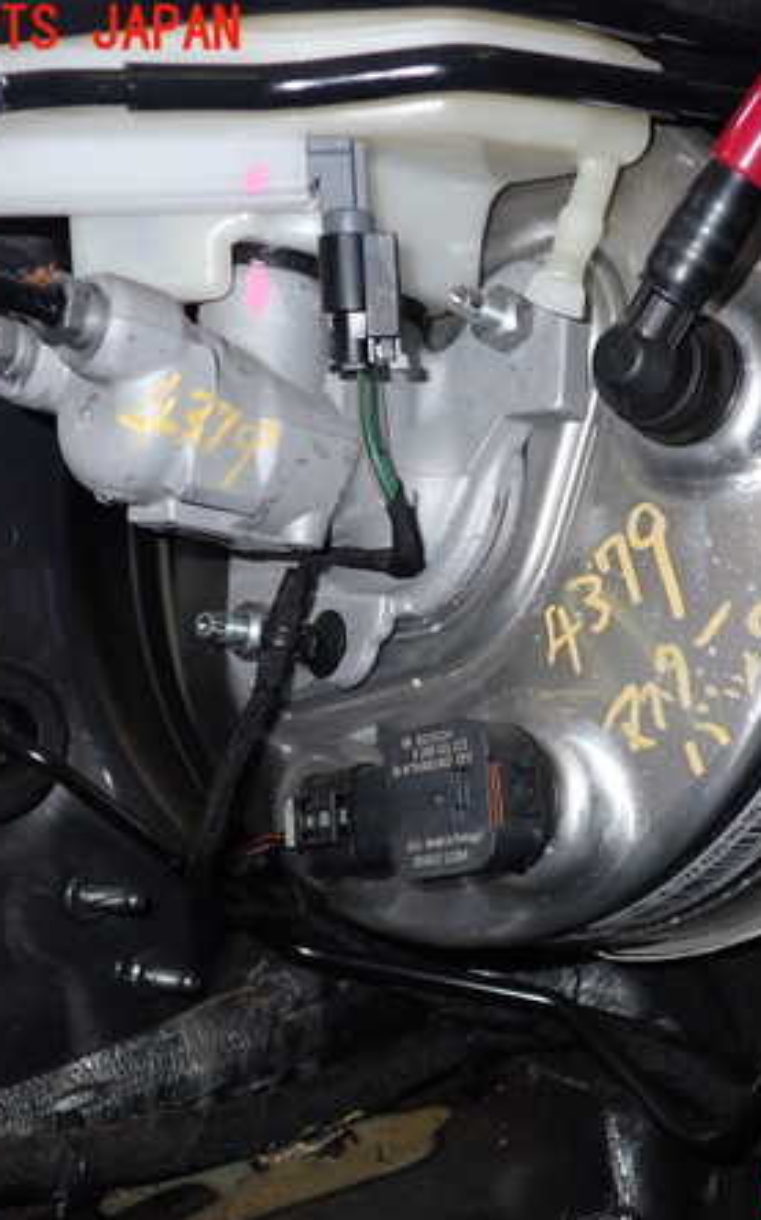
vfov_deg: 46.2
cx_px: 566
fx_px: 1429
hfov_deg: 29.4
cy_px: 615
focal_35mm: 43
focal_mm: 5.4
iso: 200
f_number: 6.3
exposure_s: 1/30
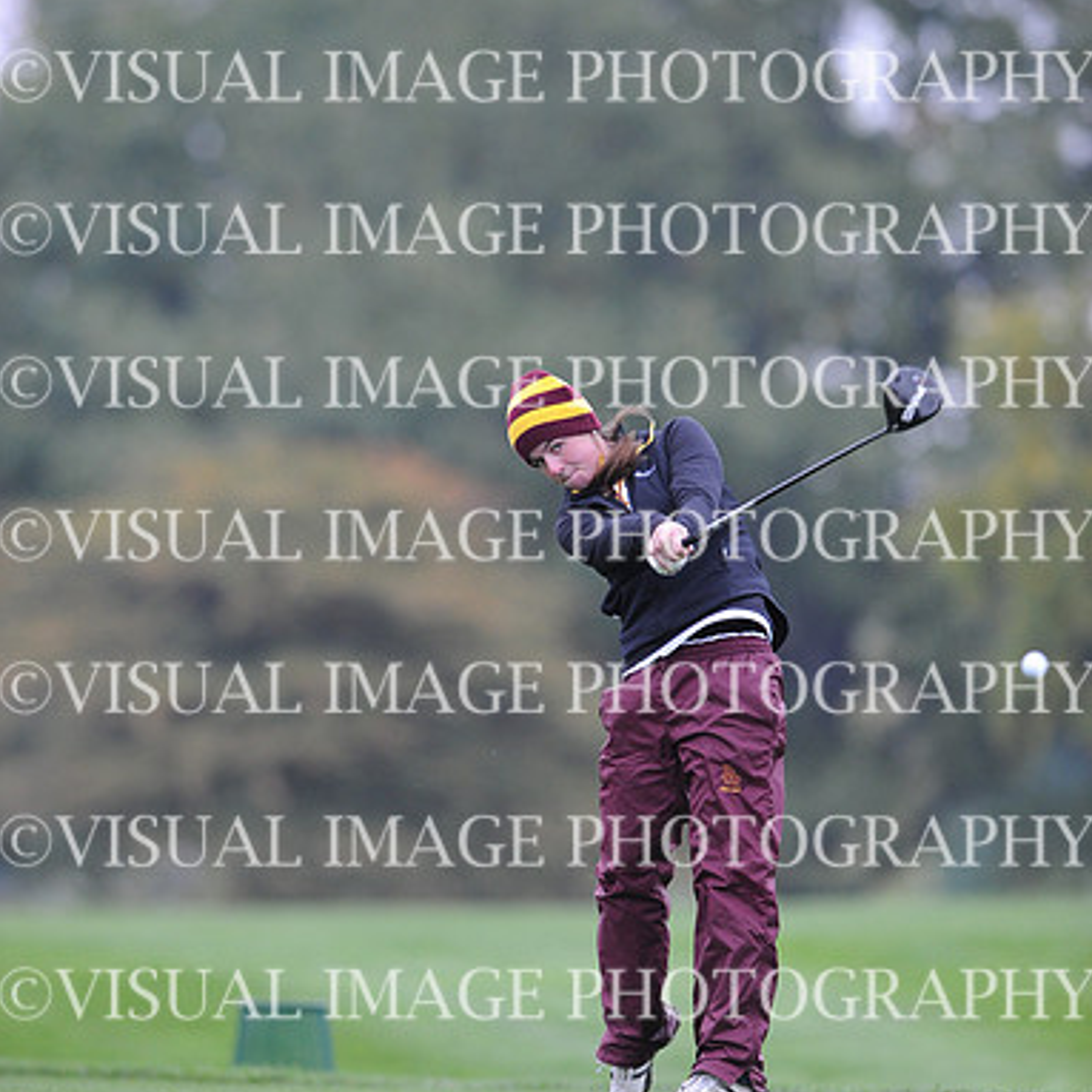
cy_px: 610
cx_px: 547
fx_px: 18345
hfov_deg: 3.4
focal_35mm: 514
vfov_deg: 3.4
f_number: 4
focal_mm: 400
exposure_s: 1/2000
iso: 1600
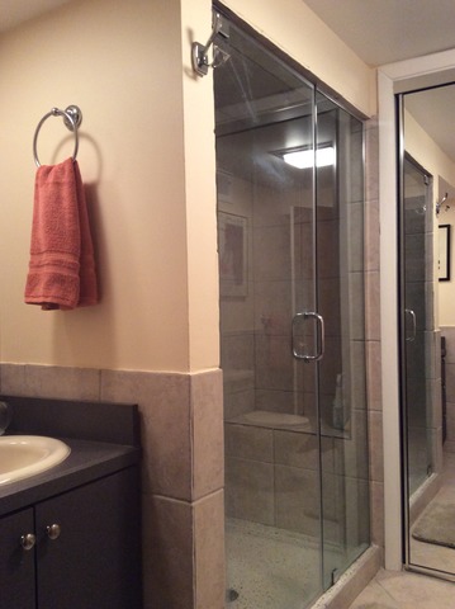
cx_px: 228
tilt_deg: -1.0
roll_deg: -0.3
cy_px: 304
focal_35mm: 32
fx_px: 562
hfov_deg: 44.1
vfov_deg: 56.9
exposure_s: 1/24
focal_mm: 3.3
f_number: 2.4
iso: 125
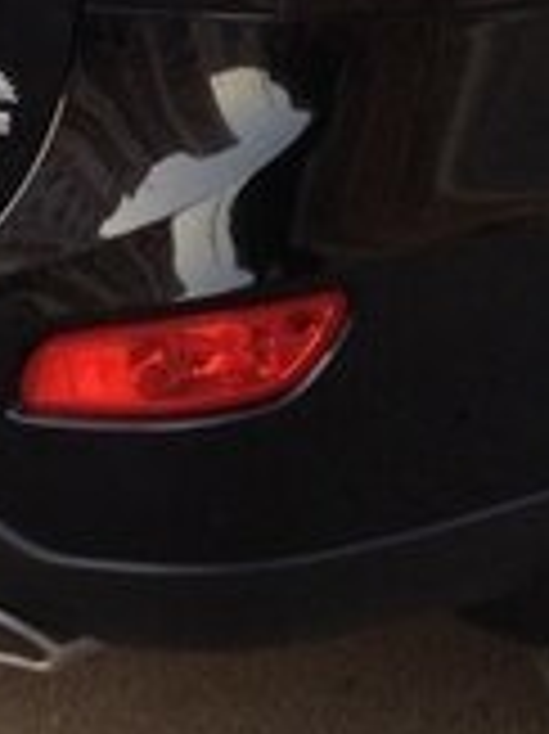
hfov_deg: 10.4
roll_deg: -4.7
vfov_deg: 13.5
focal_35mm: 142
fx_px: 3007
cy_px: -160
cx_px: 356
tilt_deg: -9.0
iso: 50
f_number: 2.4
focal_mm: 4.28
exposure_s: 1/120
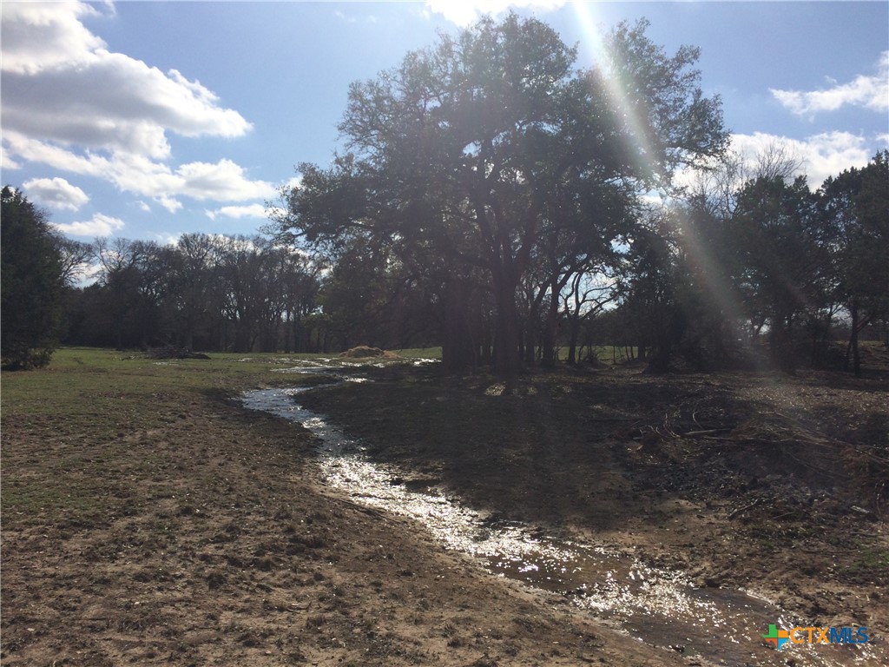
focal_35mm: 29
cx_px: 444
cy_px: 334
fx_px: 745
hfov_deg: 61.7
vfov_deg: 48.2
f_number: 2.2
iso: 32
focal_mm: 4.15
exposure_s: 1/5882
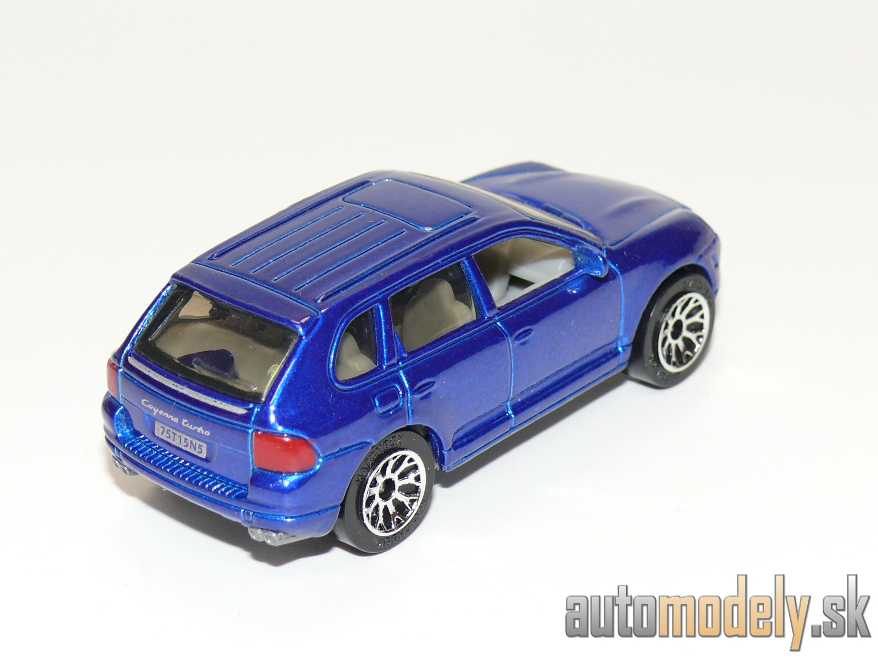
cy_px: 329
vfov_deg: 14.1
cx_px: 439
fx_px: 2663
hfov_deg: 18.7
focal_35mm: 105
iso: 100
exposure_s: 1/30
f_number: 4
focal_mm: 13.7
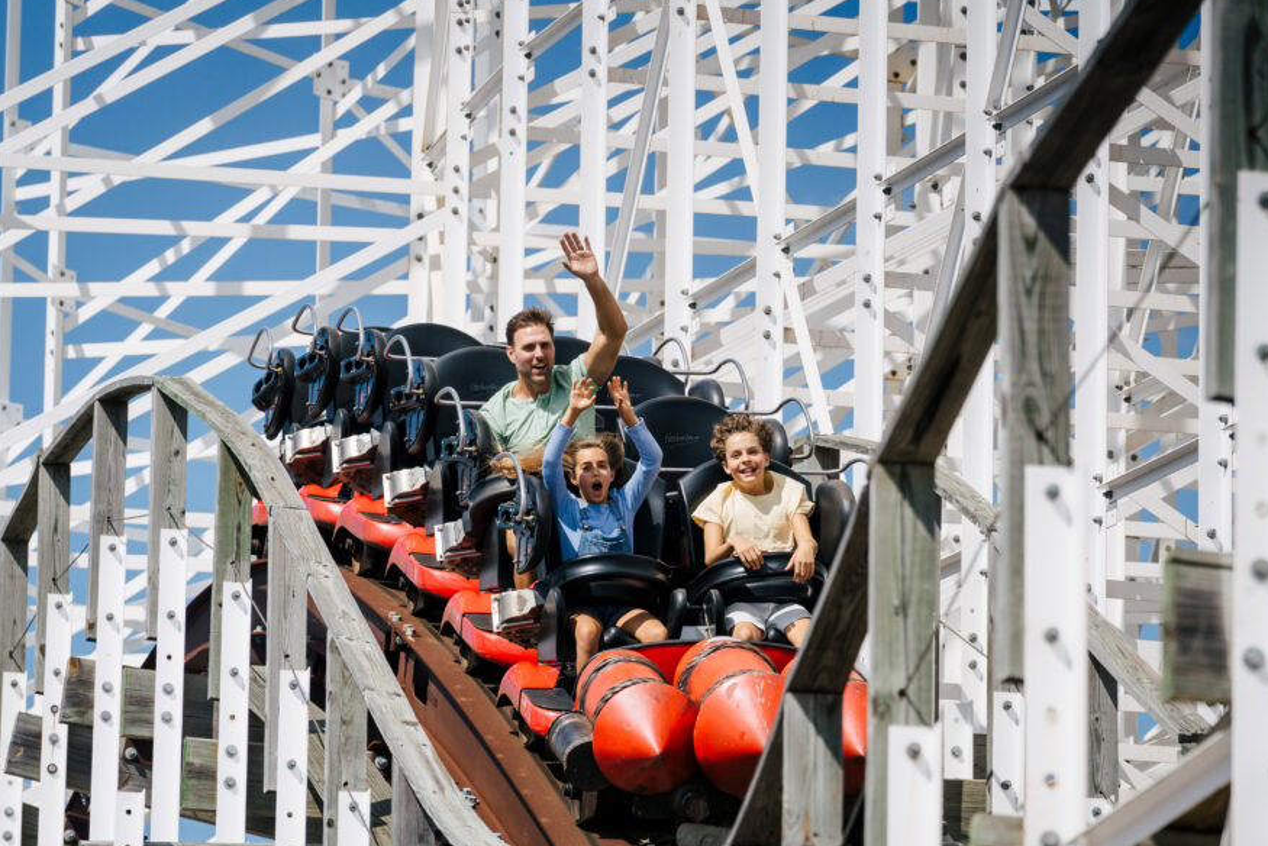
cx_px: 648
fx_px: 8244
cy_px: 486
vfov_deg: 5.9
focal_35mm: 234
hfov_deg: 8.8
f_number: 5.6
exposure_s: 1/5000
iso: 500
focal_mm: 200
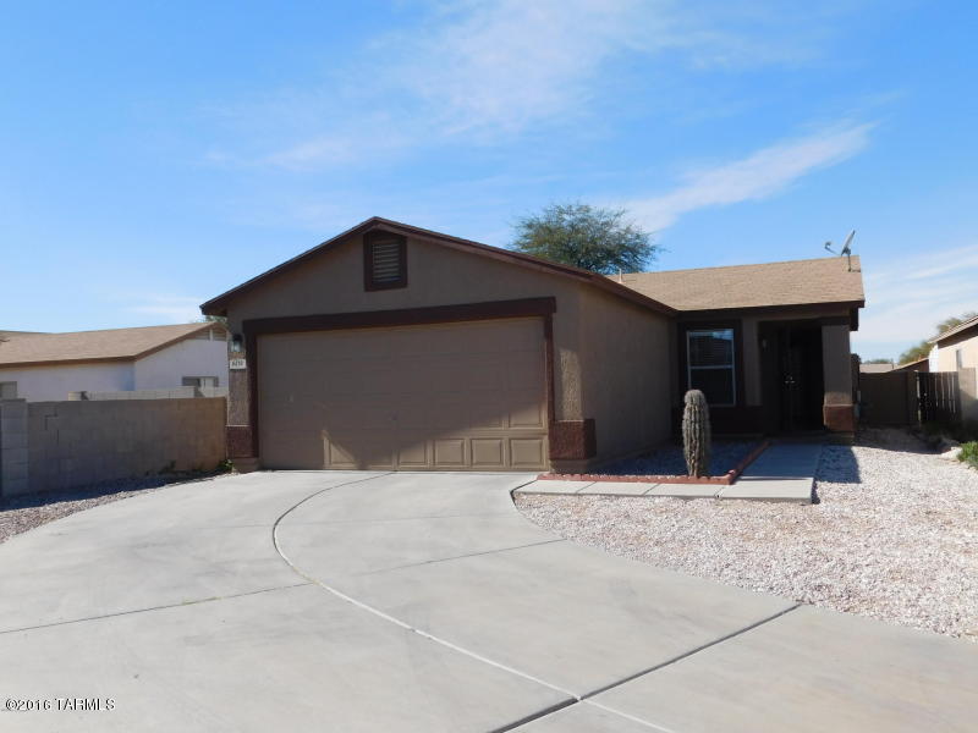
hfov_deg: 60.0
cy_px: 366
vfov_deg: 46.8
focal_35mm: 30
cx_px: 489
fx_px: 848
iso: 125
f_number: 3.2
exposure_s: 1/1500
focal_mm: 5.3
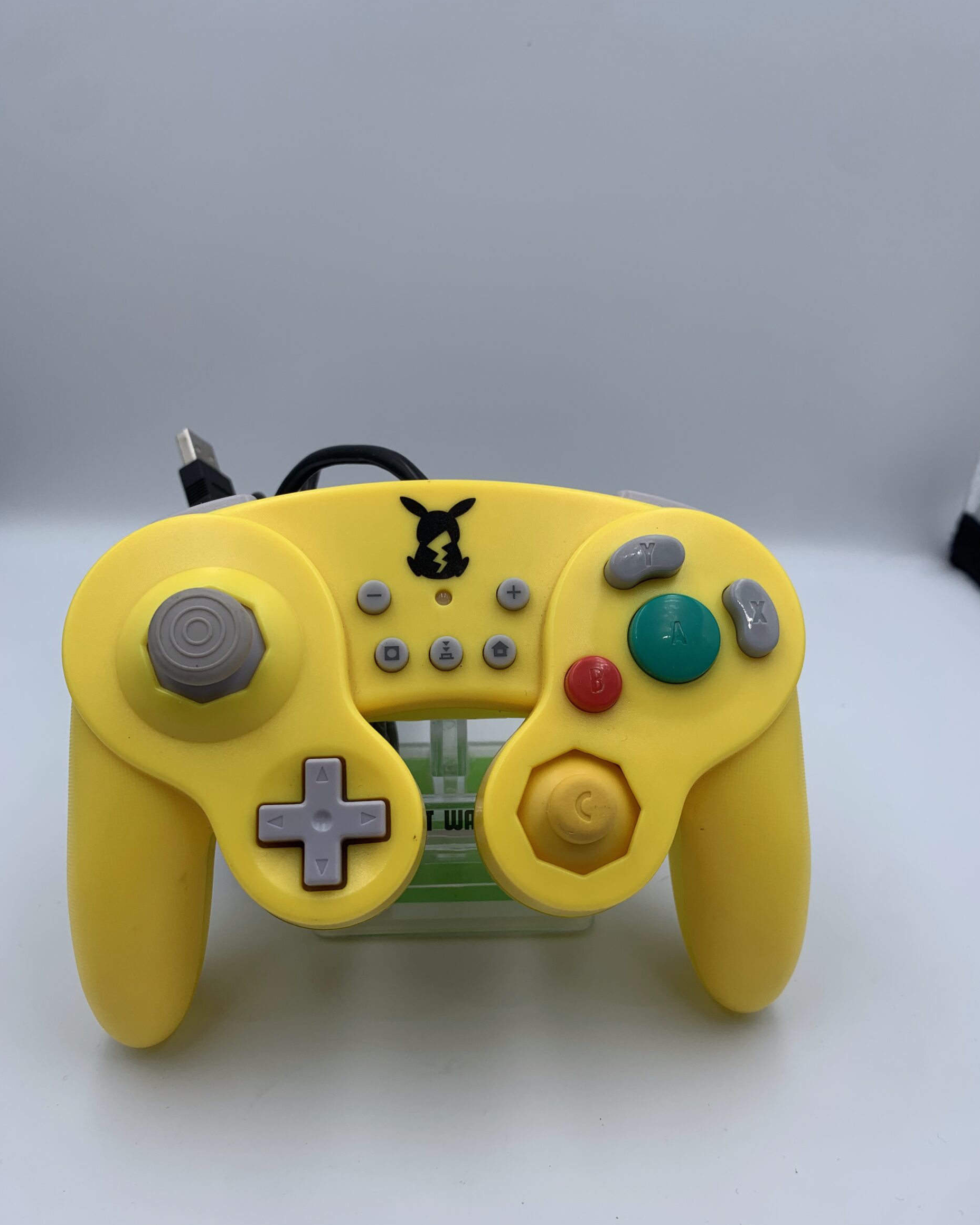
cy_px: 666
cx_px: 489
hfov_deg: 51.5
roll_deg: -0.4
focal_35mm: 28
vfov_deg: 62.1
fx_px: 1015
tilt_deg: -30.5
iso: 25
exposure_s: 1/429
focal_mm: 4.25
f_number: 1.8
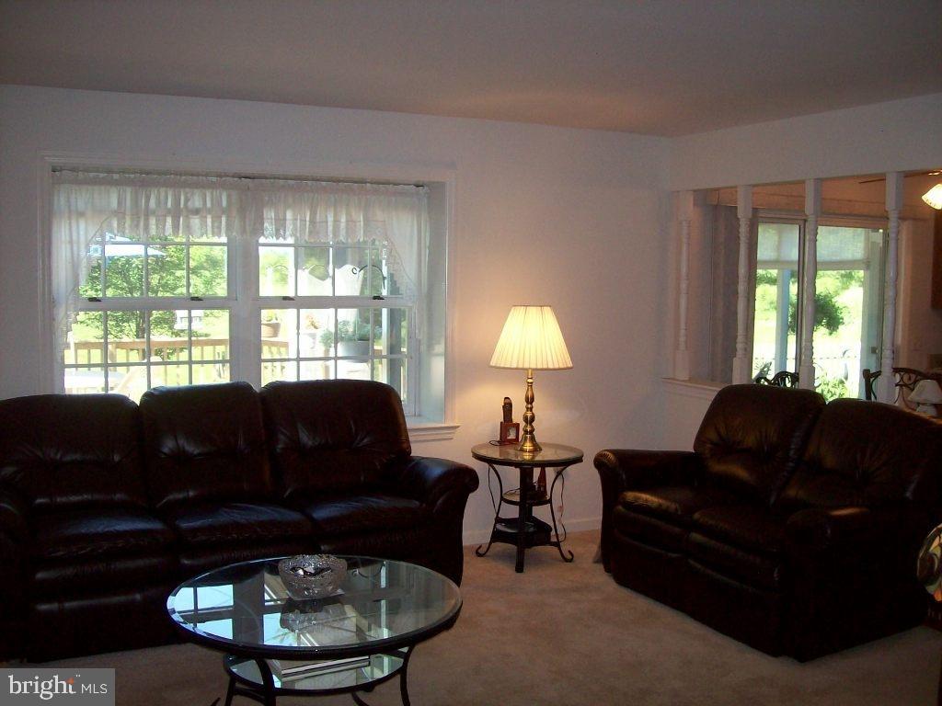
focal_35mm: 36
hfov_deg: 51.4
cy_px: 353
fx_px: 980
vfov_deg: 39.7
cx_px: 471
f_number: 2.7
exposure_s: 1/64
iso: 80
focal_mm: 6
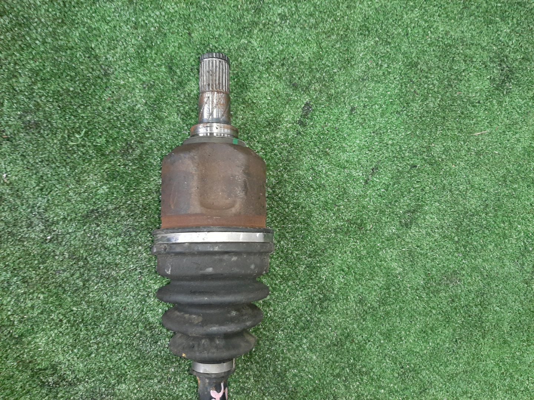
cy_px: 200
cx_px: 267
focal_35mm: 26
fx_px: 401
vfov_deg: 53.1
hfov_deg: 67.3
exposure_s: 1/33
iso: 207
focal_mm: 3.93
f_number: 1.7
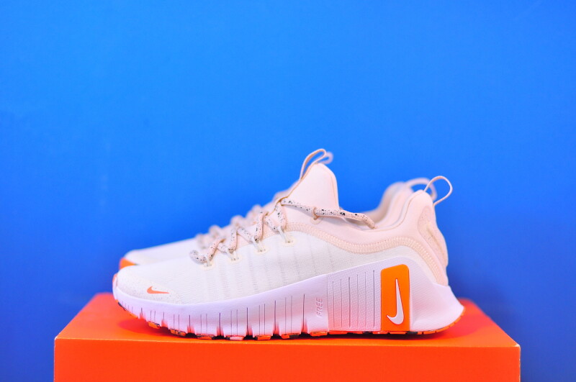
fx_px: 1198
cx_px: 288
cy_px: 191
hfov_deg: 27.0
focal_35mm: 75
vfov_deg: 18.1
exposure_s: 1/320
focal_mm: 50
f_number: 2
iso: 250
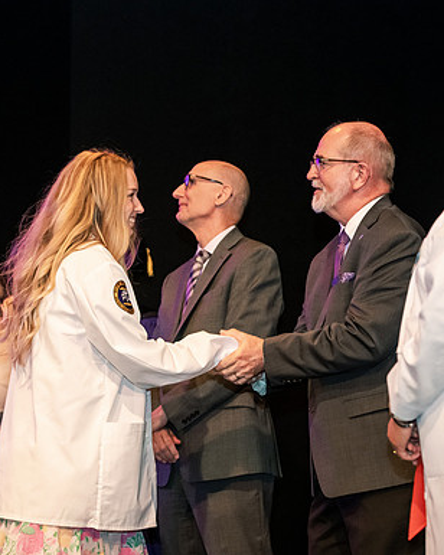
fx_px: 1626
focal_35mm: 99
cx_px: 262
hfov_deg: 15.5
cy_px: 278
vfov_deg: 19.4
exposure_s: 1/200
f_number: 3.5
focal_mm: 70
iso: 3200
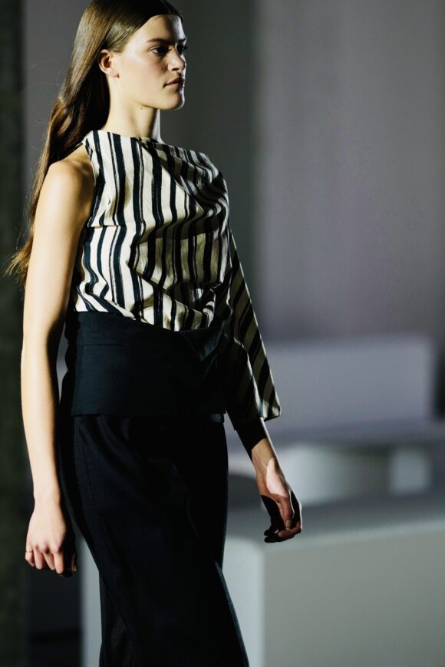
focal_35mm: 159
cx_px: 188
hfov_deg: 8.6
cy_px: 296
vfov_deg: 12.9
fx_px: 2946
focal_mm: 135
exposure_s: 1/800
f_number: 2
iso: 250
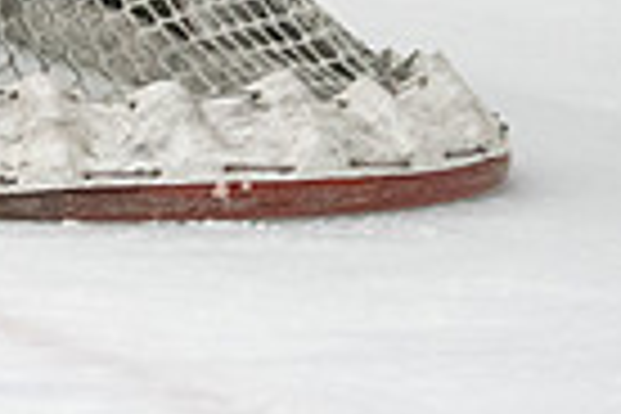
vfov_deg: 2.1
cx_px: -526
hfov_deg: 3.2
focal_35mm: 646
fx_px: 11143
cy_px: -638
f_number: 2.8
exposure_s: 1/800
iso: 4000
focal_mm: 110
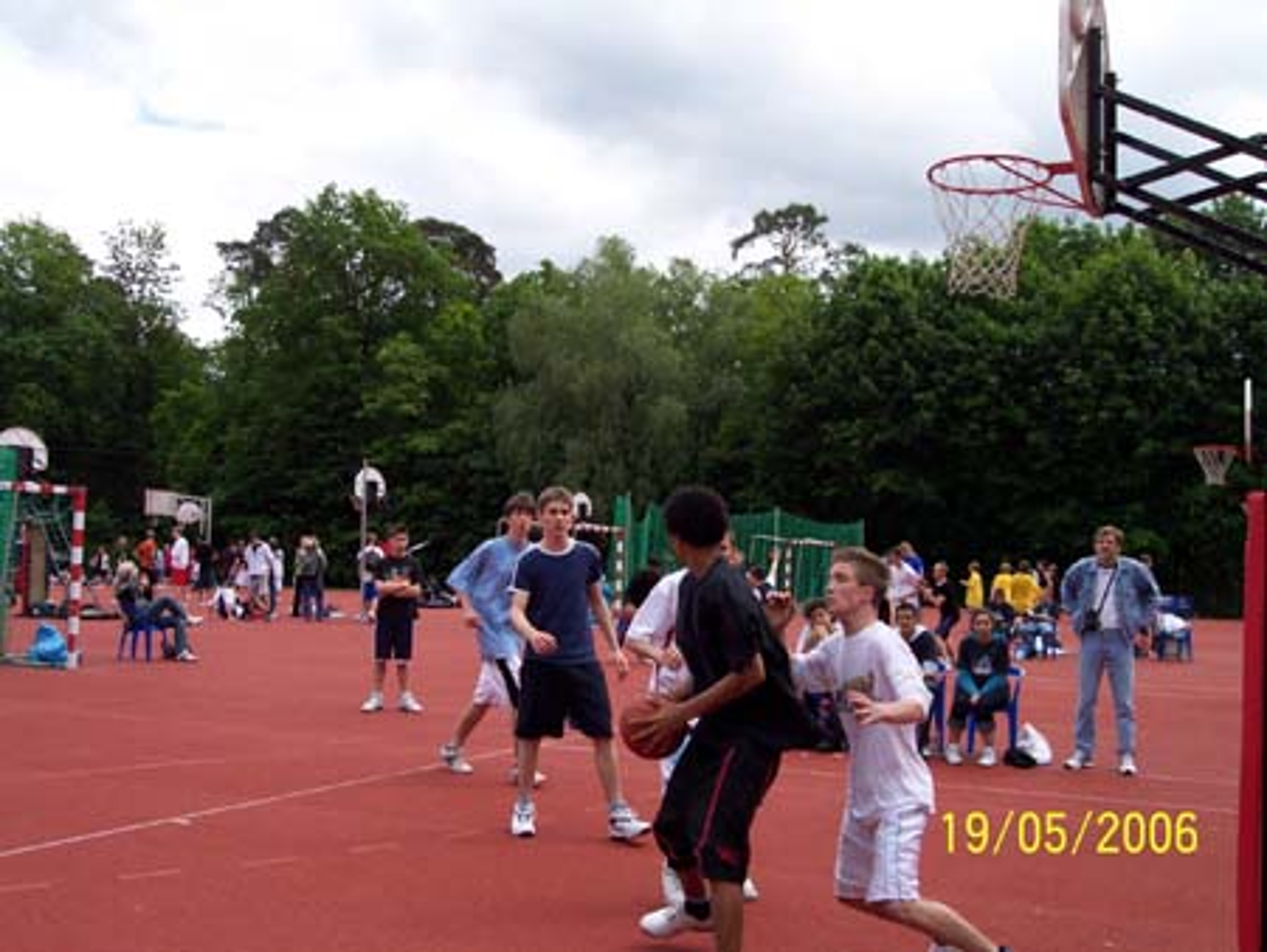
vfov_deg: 37.8
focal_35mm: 38
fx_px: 1392
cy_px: 476
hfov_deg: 49.0
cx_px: 634
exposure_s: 1/500
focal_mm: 8
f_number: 4.8
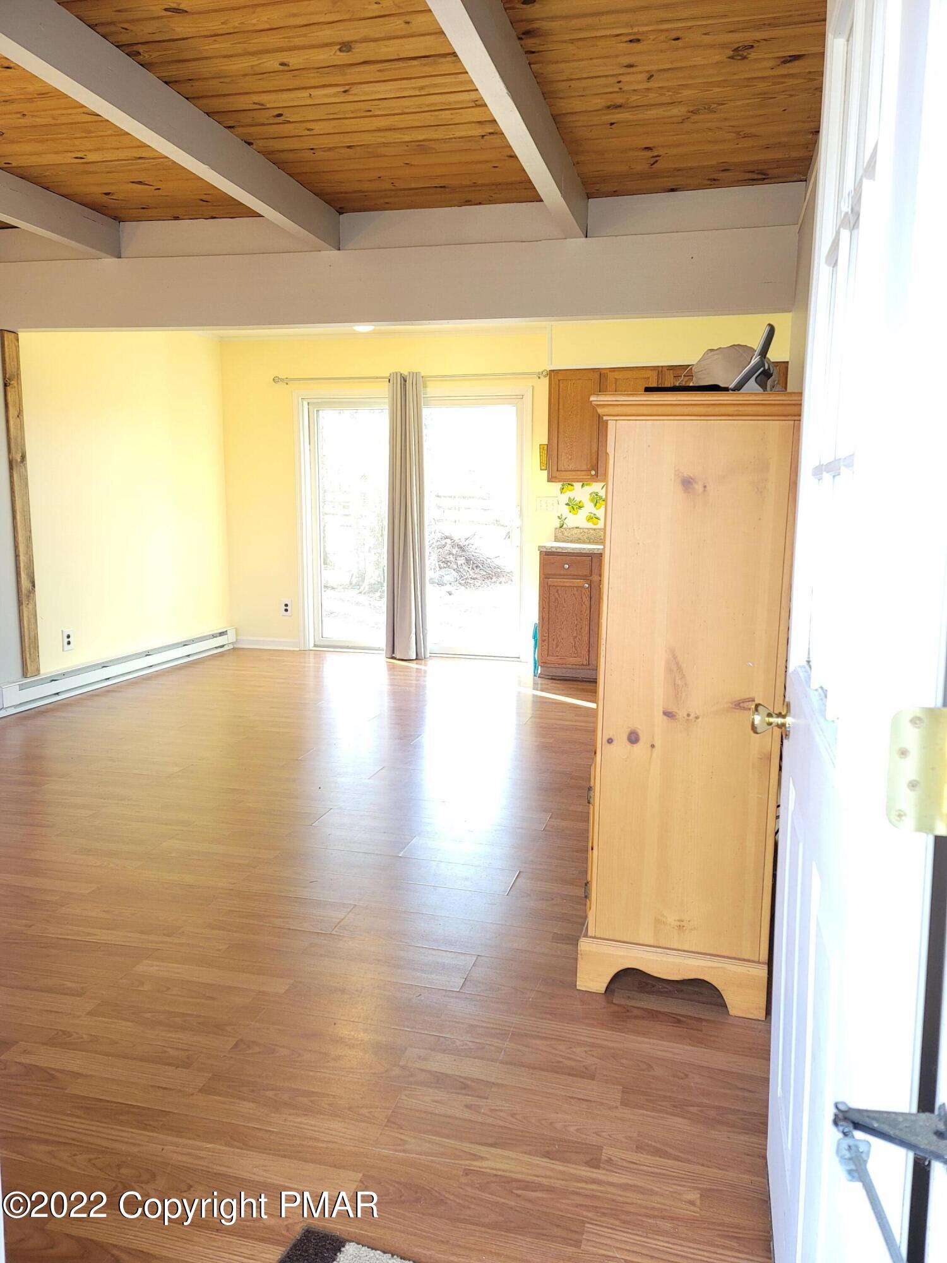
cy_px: 632
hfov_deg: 54.9
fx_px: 912
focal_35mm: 25
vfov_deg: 69.4
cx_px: 474
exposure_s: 1/59
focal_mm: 7
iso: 200
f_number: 1.8
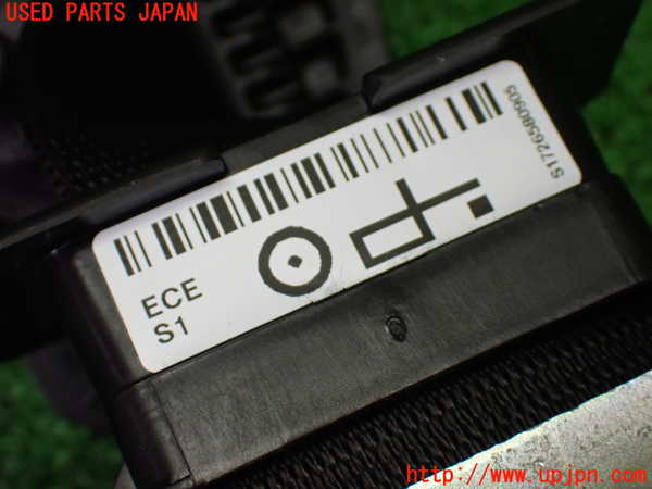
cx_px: 326
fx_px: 1262
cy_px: 244
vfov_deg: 21.9
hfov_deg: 29.0
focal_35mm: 67
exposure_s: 1/250
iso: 800
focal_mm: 11.88
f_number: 3.8
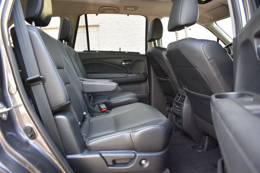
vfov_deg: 47.9
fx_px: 195
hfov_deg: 67.4
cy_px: 86
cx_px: 130
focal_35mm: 27
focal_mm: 18
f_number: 4
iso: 800
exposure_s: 1/125
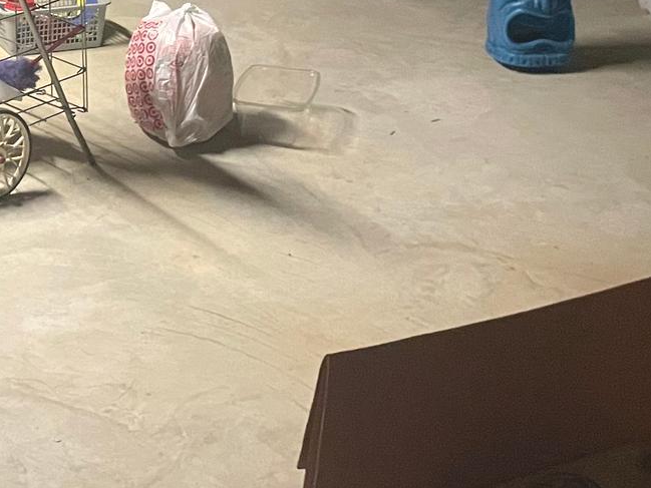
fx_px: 1542
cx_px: -113
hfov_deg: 22.2
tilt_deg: -10.1
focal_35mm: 82
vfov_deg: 16.8
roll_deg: +1.4
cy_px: -184
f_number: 1.6
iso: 640
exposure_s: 1/30
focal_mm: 4.2
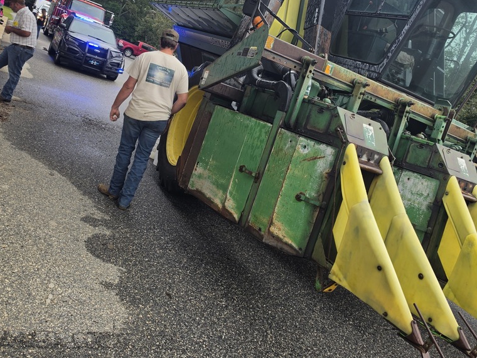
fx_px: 427
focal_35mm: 31
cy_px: 115
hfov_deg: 58.4
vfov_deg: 44.7
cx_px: 237
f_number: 1.4
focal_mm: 6.5
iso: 32
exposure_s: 1/359
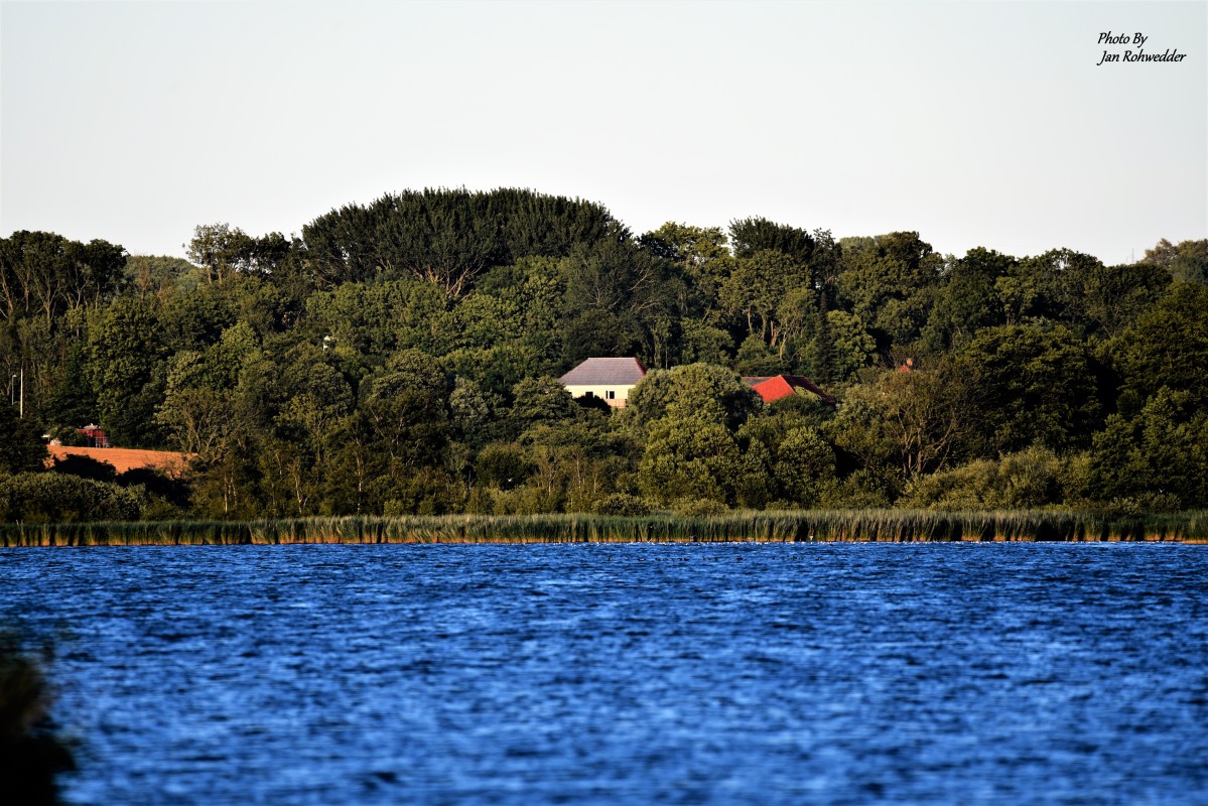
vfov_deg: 2.3
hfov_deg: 3.4
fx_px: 20137
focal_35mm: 600
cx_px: 604
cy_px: 403
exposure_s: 1/100
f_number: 6.3
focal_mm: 600
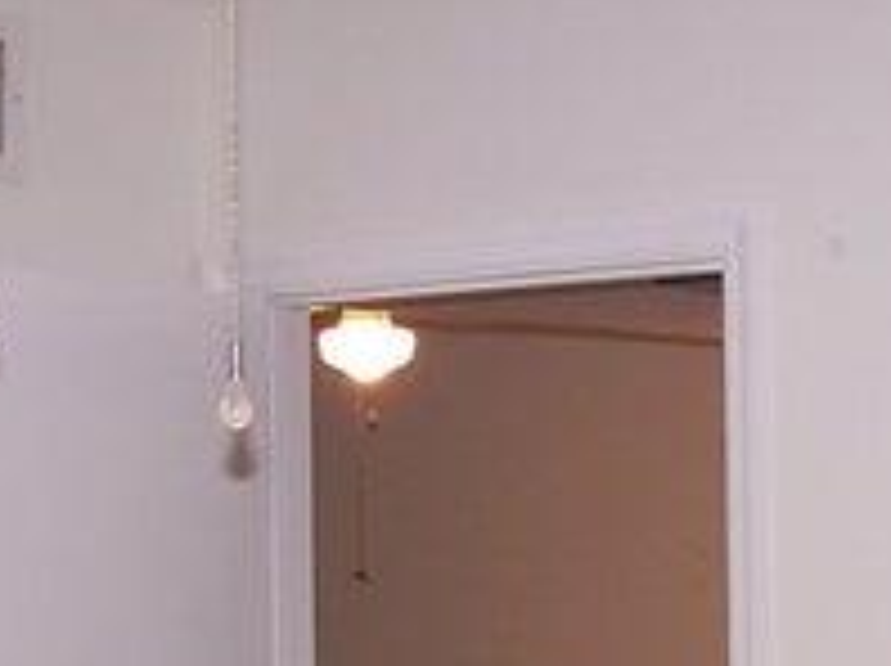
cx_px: 814
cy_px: 711
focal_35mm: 123
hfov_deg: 15.8
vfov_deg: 11.9
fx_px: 3162
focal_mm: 6.3
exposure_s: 1/60
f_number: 2.8
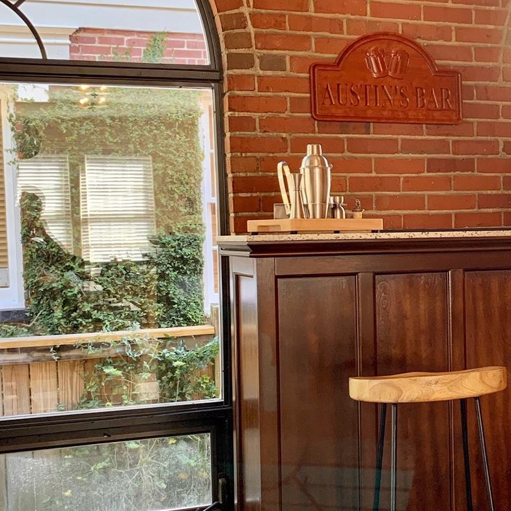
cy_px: 264
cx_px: 473
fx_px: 985
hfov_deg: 27.9
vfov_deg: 29.1
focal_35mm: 59
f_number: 1.8
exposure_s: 1/60
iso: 100
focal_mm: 4.25
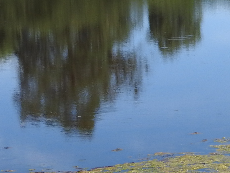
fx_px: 1468
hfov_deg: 8.8
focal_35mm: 221
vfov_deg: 6.7
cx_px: 328
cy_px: -26
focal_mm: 9.9
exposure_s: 1/800
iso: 100
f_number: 4
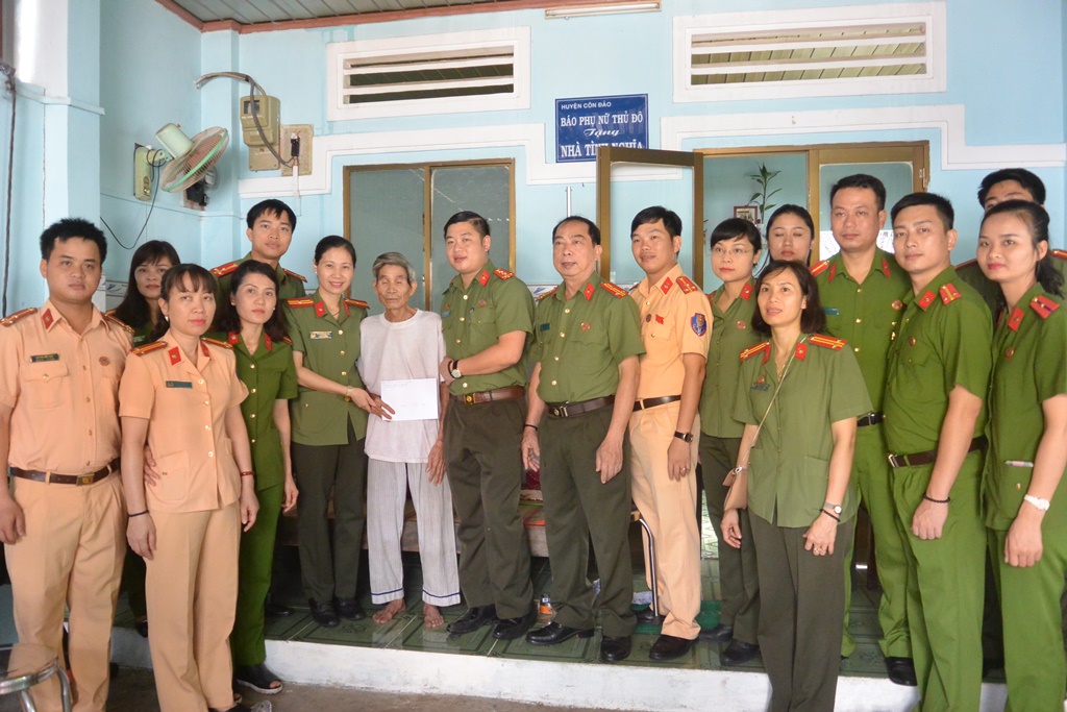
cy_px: 356
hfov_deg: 67.4
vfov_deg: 47.9
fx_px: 800
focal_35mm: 27
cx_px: 534
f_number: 3.5
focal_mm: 10
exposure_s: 1/30
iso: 800
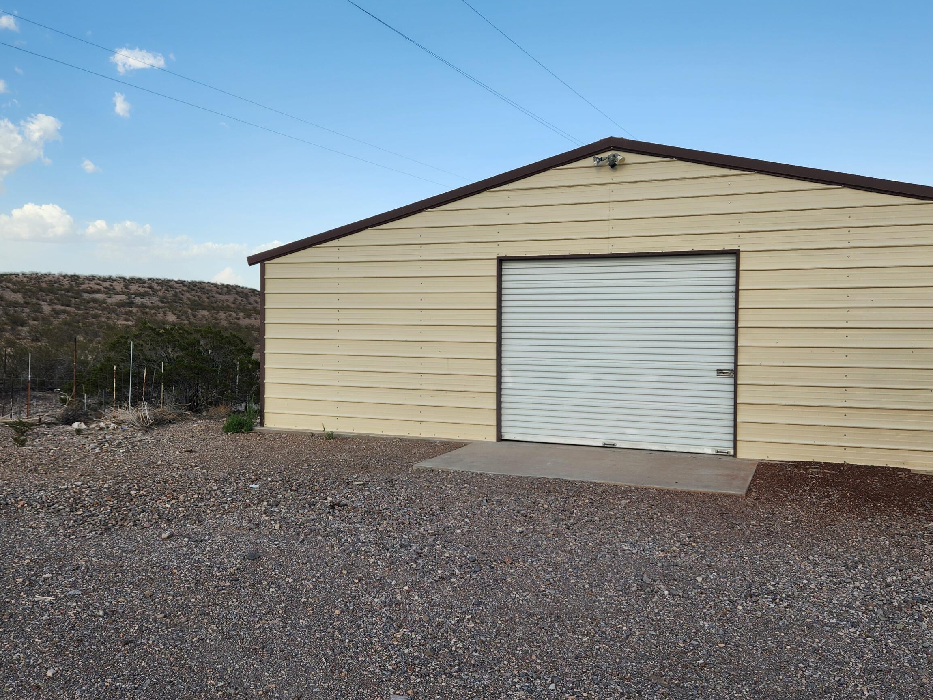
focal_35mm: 30
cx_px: 485
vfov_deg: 46.8
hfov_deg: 59.9
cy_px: 329
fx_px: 809
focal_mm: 5.4
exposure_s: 1/907
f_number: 1.8
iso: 20
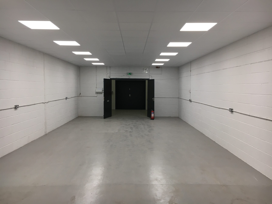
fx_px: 228
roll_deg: +0.0
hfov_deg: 61.7
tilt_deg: -3.6
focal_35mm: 29
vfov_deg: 48.2
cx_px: 136
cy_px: 102
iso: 32
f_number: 2.2
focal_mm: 4.15
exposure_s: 1/33
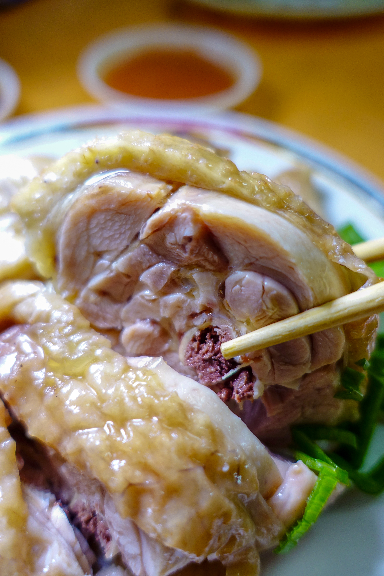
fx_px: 384
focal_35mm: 24
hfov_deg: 53.1
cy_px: 288
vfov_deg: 73.7
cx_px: 192
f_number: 1.8
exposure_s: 1/125
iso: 160
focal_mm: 8.8
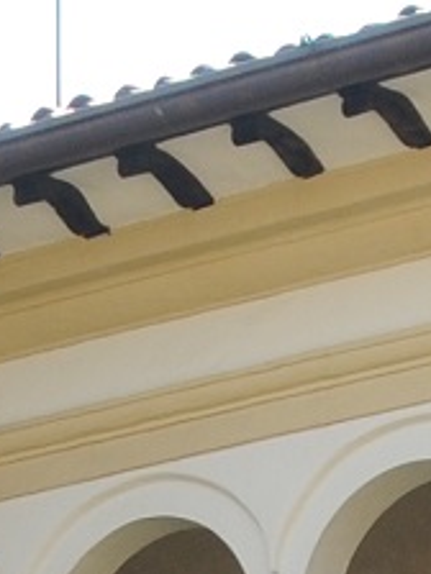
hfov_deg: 4.4
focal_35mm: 339
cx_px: -77
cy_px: 1527
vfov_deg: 5.6
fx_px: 5628
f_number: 6.3
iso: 200
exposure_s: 1/160
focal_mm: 22
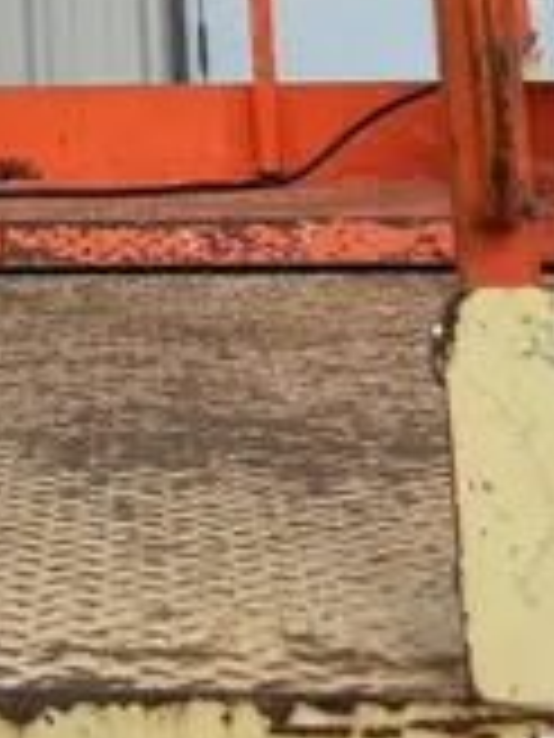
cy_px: -331
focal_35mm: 116
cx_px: -257
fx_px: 2475
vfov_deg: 15.8
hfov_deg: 12.2
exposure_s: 1/2747
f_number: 1.6
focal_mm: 4.2
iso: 32
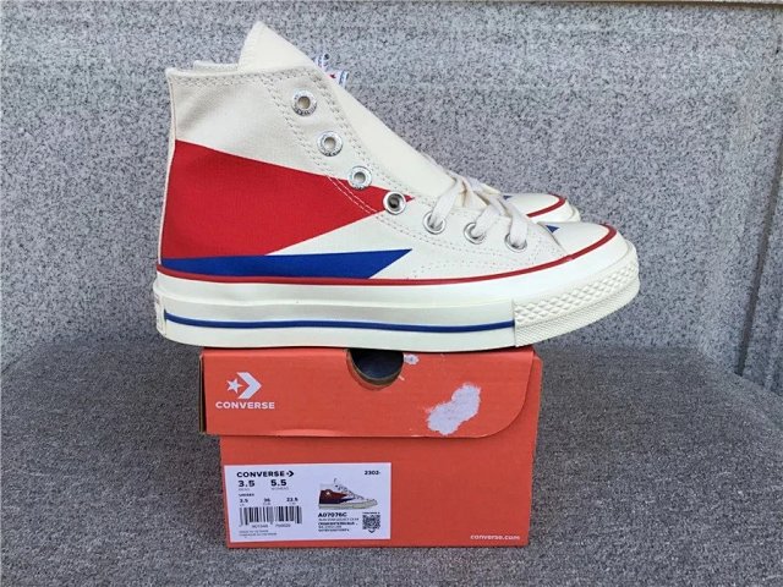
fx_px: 701
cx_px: 392
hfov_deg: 58.4
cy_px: 294
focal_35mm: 31
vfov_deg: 45.4
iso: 25
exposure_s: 1/429
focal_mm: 3.3
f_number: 2.4
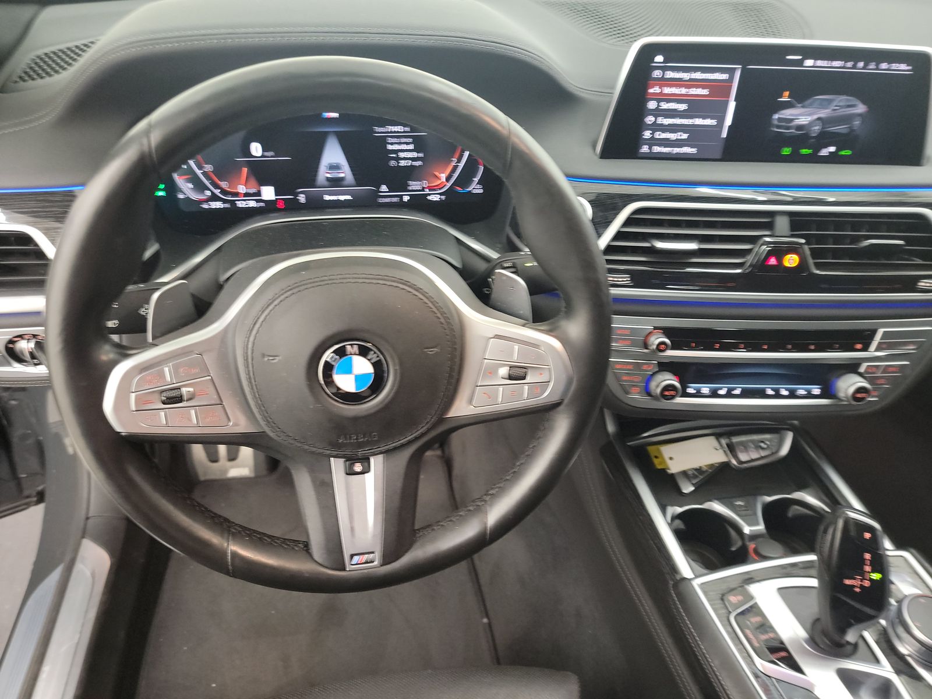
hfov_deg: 71.6
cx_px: 466
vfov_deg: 56.8
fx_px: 646
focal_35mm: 24
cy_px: 350
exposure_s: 1/17
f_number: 1.8
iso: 790
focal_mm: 6.7
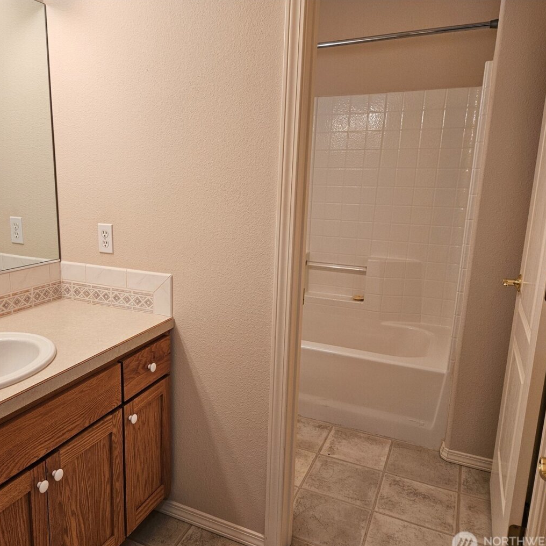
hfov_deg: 56.5
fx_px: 500
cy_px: 281
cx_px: 198
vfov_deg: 57.3
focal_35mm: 28
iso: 125
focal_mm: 5.4
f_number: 1.8
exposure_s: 1/120
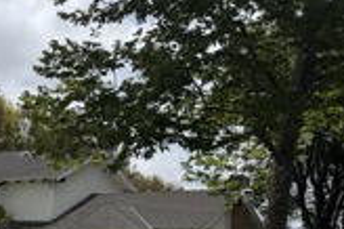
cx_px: -27
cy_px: 261
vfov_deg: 21.0
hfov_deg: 29.8
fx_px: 582
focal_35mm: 61
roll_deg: -3.4
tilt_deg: -1.0
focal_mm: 6.76
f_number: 1.78
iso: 80
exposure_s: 1/9009
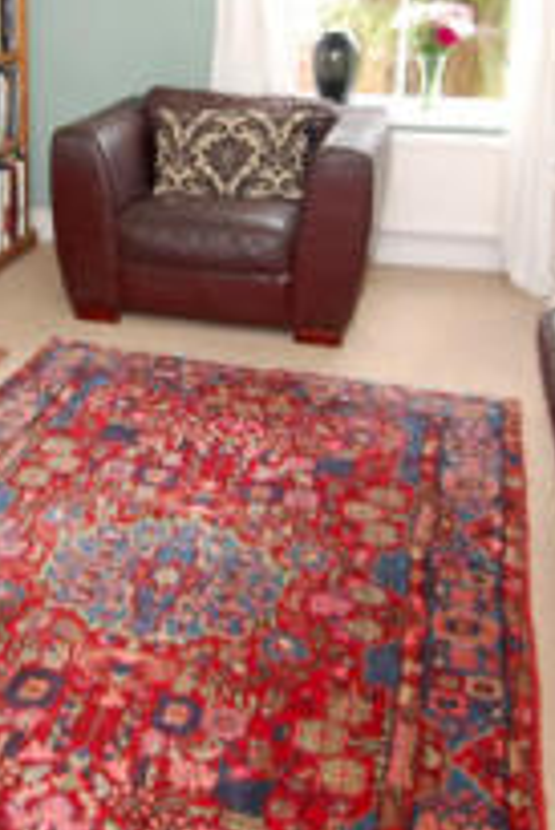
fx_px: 1108
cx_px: 89
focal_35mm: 48
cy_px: 166
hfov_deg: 27.4
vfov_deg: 39.5
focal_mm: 10
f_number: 4
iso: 640
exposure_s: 1/60
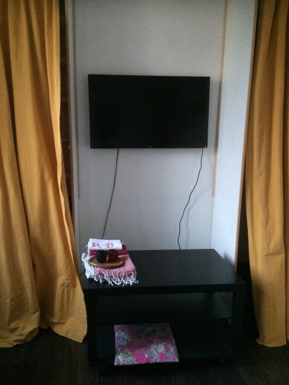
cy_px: 192
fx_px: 323
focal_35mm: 29
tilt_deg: -11.5
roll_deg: -0.5
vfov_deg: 61.7
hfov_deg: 48.2
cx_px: 144
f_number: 2.2
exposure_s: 1/17
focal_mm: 4.15
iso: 400
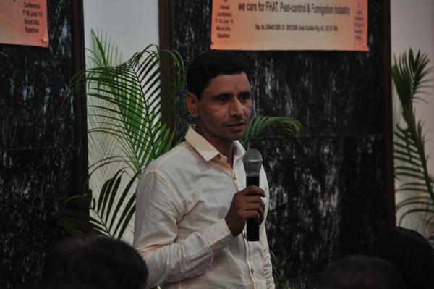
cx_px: 217
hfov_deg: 8.1
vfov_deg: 5.4
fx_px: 3072
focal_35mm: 255
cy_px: 144
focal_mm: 170
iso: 800
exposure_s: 1/40
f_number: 5.6
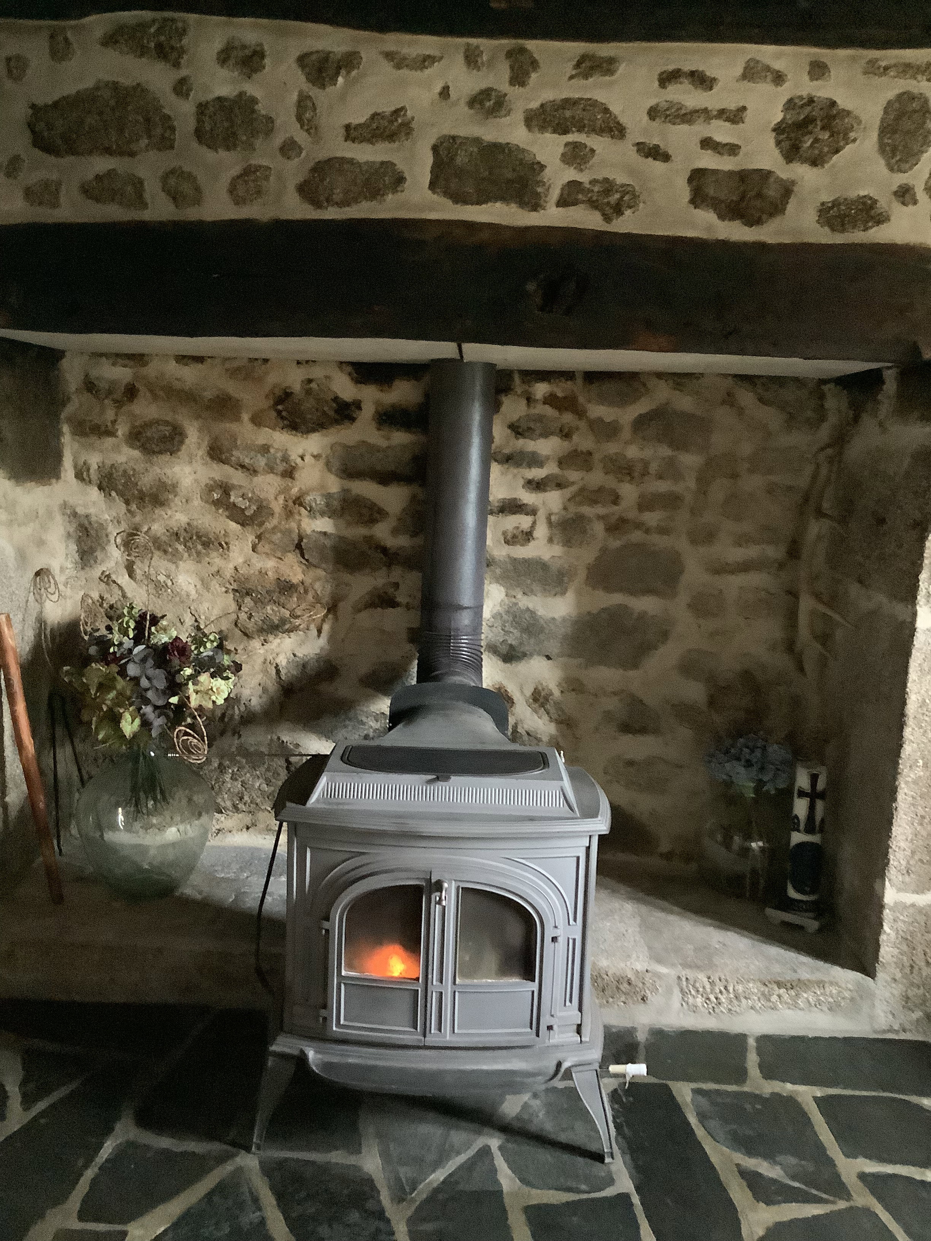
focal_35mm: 31
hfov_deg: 45.4
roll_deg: -0.2
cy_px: 620
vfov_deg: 58.4
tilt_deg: -8.6
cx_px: 466
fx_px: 1112
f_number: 2.4
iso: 640
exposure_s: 1/17
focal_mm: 3.3
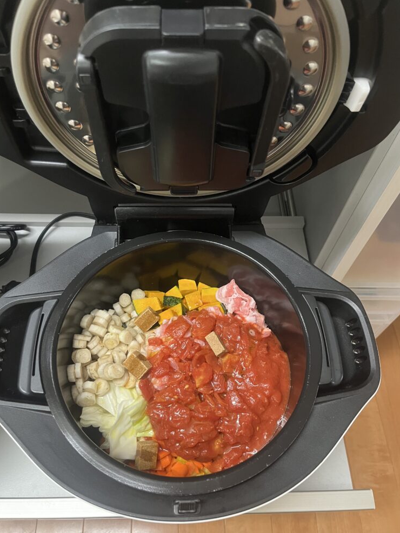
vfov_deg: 65.3
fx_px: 416
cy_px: 274
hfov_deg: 51.4
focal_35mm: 27
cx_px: 197
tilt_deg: -59.2
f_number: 1.6
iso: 500
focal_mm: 5.1
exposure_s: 1/30
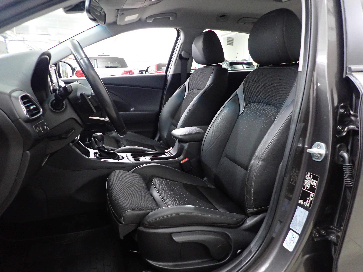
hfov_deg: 69.4
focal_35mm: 25
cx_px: 182
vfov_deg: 54.9
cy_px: 136
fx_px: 262
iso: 640
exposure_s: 1/30
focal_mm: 4.5
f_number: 2
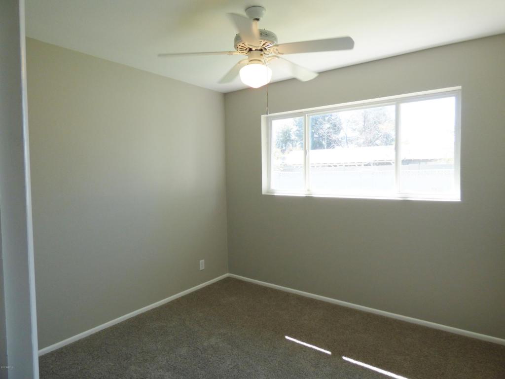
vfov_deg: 66.0
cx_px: 252
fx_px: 292
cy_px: 190
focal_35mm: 20
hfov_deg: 81.7
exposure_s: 1/160
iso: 100
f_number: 2.8
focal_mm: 3.58
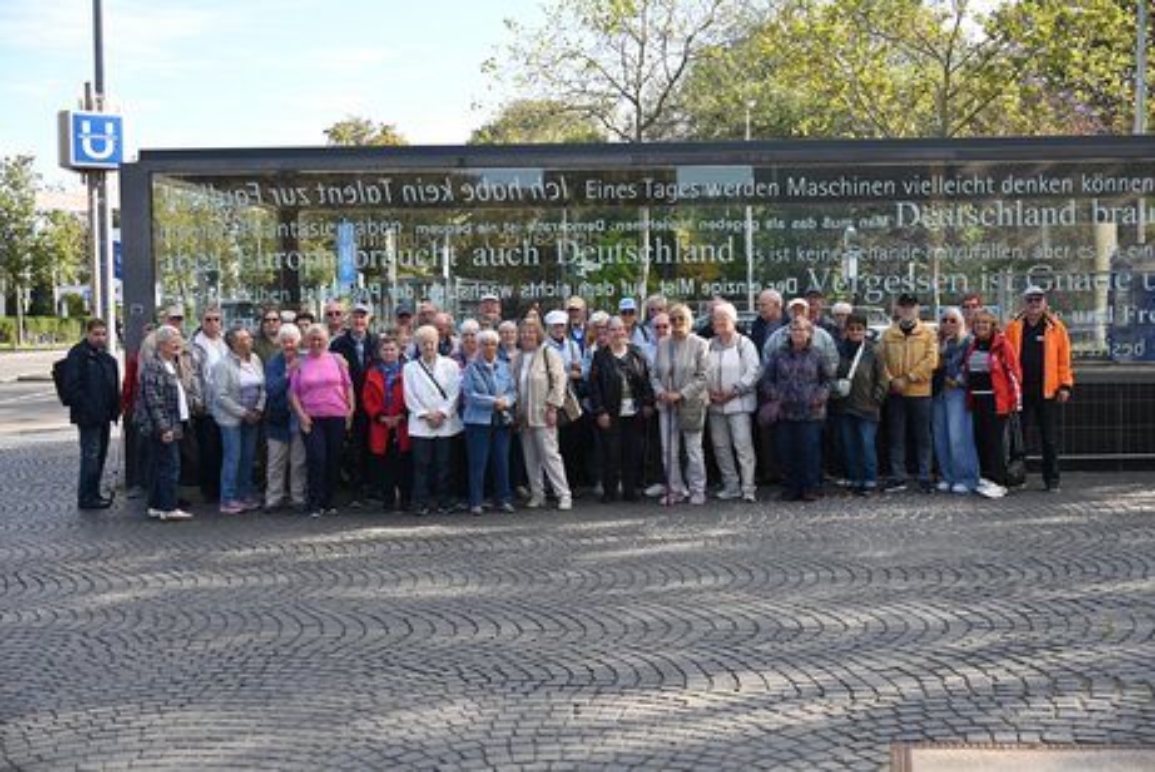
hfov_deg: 45.4
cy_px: 386
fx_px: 1380
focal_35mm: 43
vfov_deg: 31.2
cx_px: 578
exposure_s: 1/250
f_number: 5.6
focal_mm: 43
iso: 200
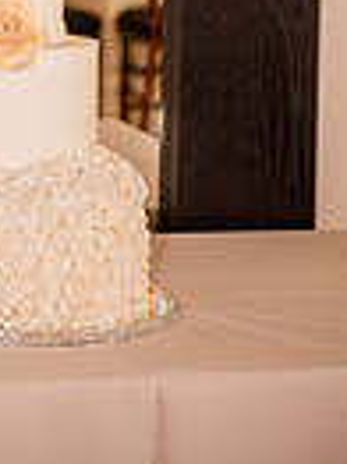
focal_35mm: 205
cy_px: -329
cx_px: -92
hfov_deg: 7.2
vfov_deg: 9.3
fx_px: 2744
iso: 2000
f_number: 2.8
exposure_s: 1/200
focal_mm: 62
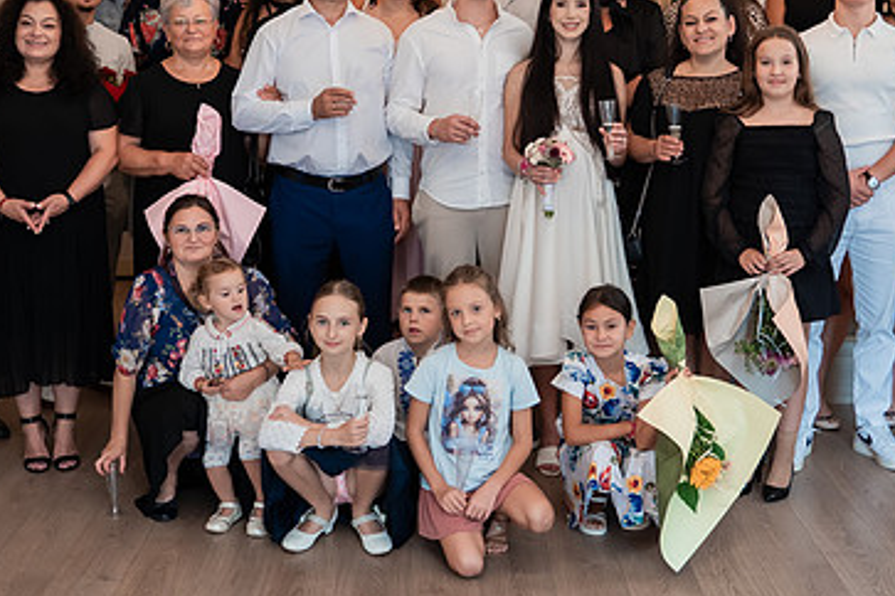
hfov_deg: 36.9
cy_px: 220
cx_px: 478
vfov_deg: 25.0
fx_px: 1342
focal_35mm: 54
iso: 1600
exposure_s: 1/200
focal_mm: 28
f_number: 2.8
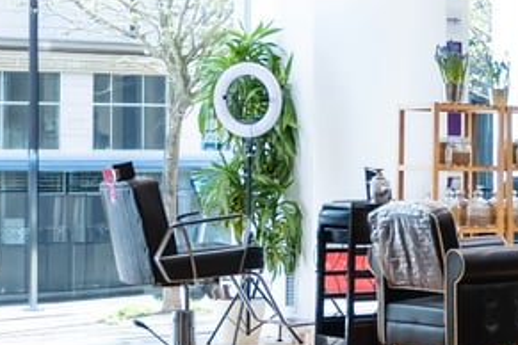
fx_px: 1424
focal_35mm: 99
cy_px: 141
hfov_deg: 17.0
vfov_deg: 13.8
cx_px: 927
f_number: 2.8
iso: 320
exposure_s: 1/250
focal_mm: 24
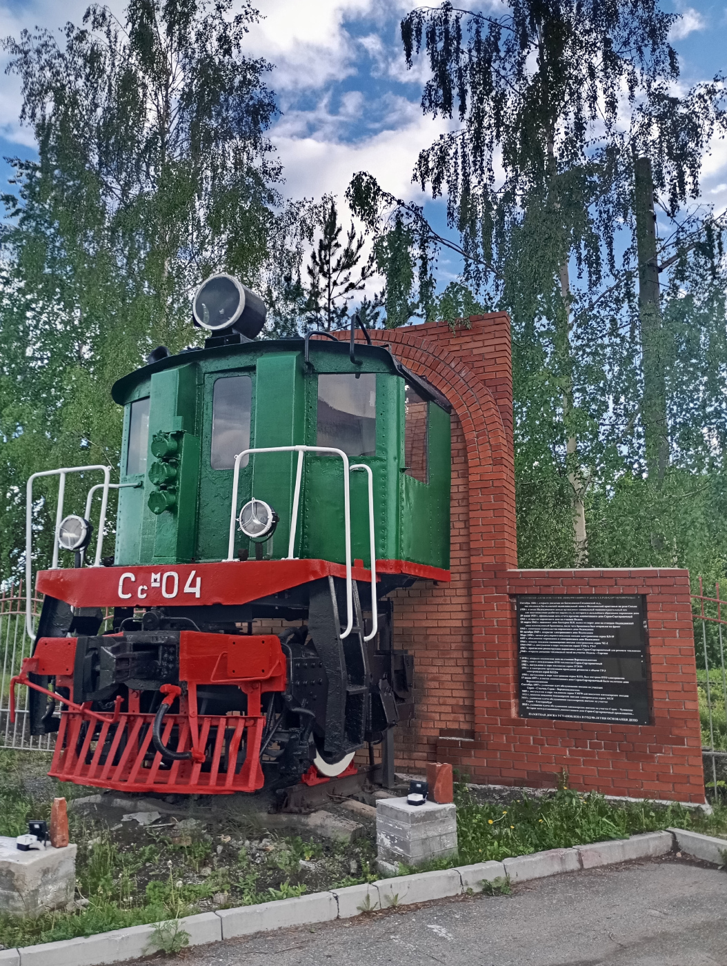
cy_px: 483
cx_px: 364
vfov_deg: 63.4
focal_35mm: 28
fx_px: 782
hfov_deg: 49.9
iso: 185
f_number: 1.8
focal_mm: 4.27
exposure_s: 1/100
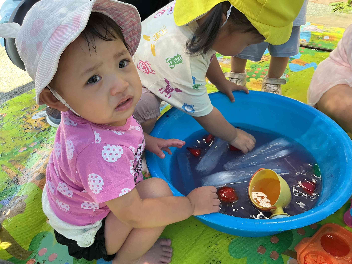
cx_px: 176
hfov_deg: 61.7
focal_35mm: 29
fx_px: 295
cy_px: 132
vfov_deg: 48.2
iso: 32
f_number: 1.8
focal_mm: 3
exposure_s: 1/120
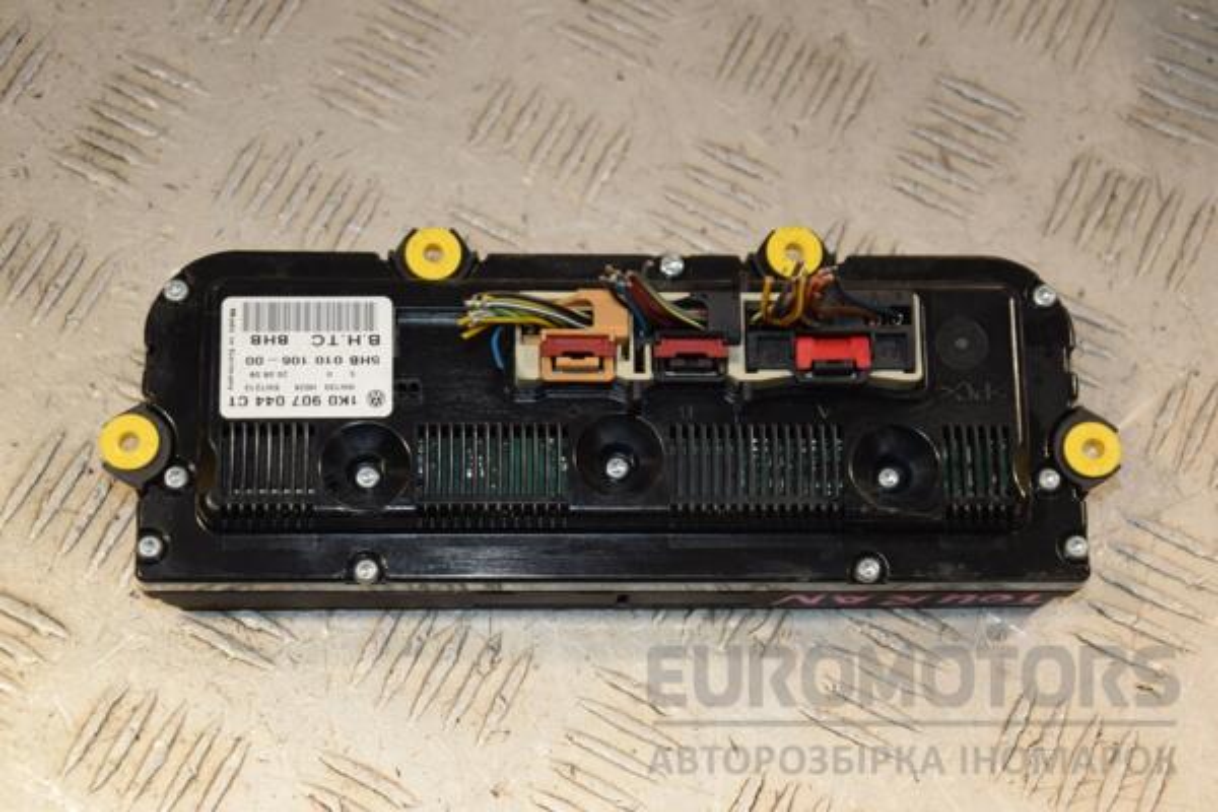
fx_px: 2537
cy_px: 406
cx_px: 609
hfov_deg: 27.0
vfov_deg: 18.2
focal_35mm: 75
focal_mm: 50
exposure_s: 1/200
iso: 800
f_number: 5.6
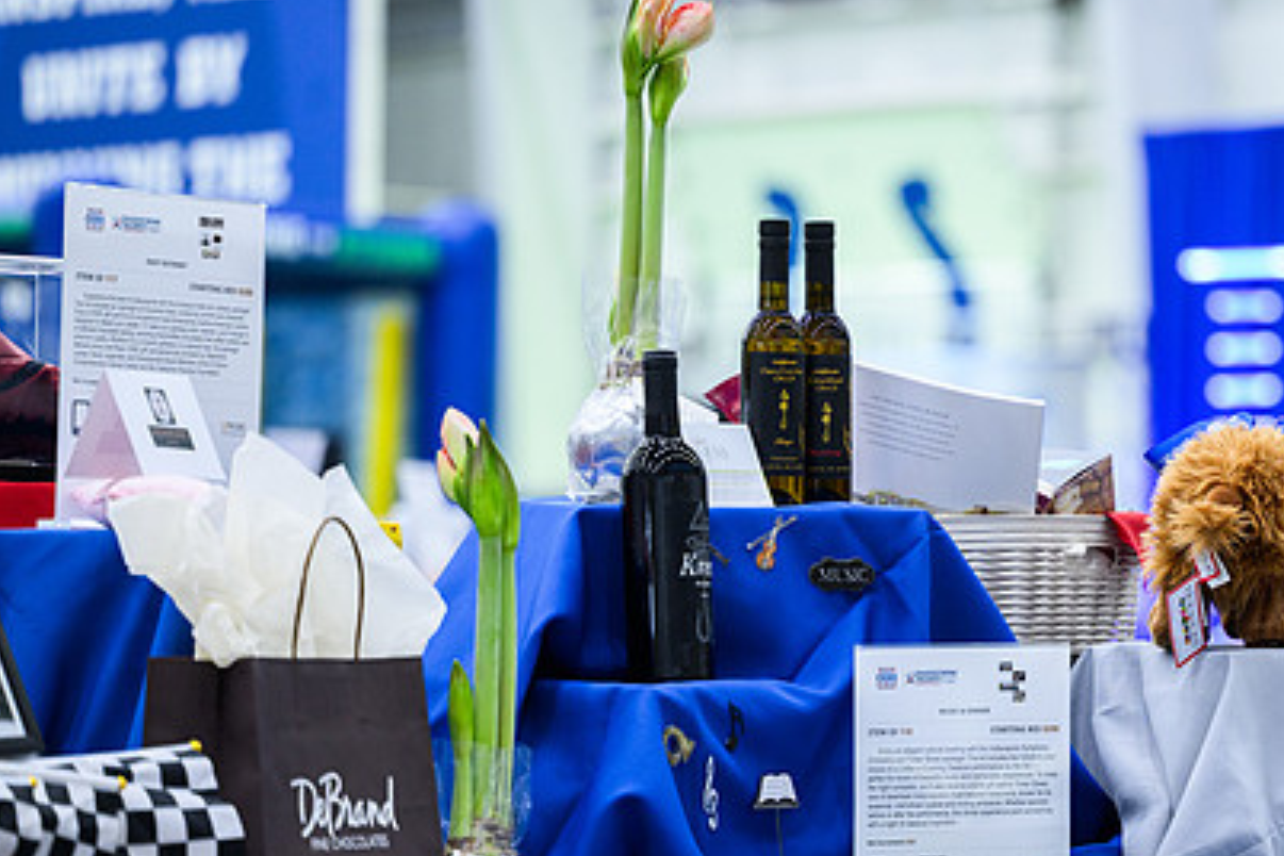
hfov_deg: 13.3
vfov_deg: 8.9
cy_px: 420
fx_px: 5492
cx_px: 907
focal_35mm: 154
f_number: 2.8
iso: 1600
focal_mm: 105
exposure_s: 1/200
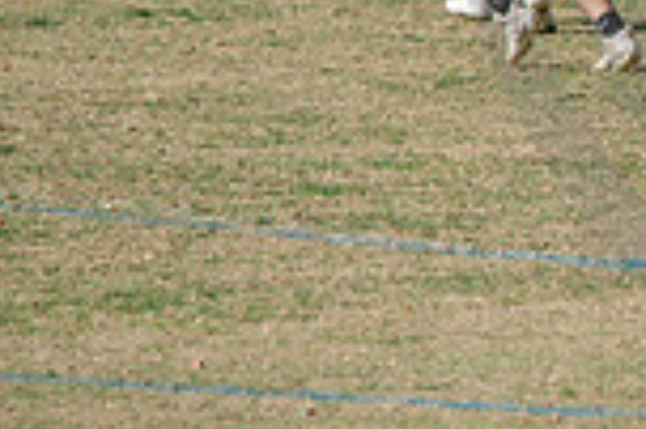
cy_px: -244
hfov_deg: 2.7
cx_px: 1182
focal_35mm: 765
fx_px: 13713
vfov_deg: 1.8
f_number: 5
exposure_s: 1/1600
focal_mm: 200
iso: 250
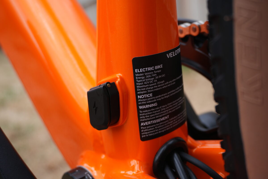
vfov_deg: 30.8
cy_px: 90
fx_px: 324
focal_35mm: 44
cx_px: 134
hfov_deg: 45.0
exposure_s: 1/125
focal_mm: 29
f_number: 4.5
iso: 100
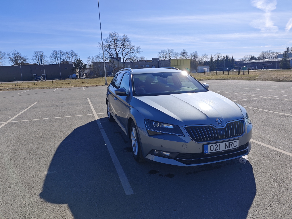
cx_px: 146
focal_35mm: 23
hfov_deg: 73.9
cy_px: 110
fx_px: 194
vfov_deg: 58.9
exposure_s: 1/4180
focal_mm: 6.55
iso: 50
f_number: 1.6
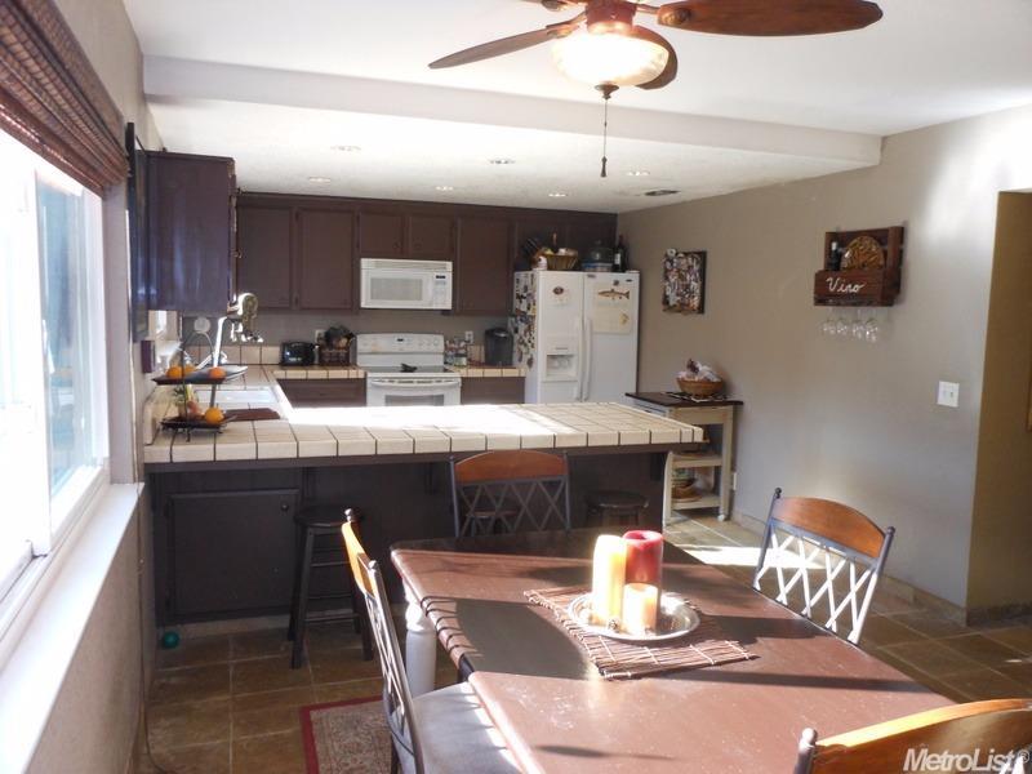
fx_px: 835
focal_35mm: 28
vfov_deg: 49.7
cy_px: 387
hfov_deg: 63.4
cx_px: 516
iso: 200
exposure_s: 1/30
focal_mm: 5
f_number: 3.7
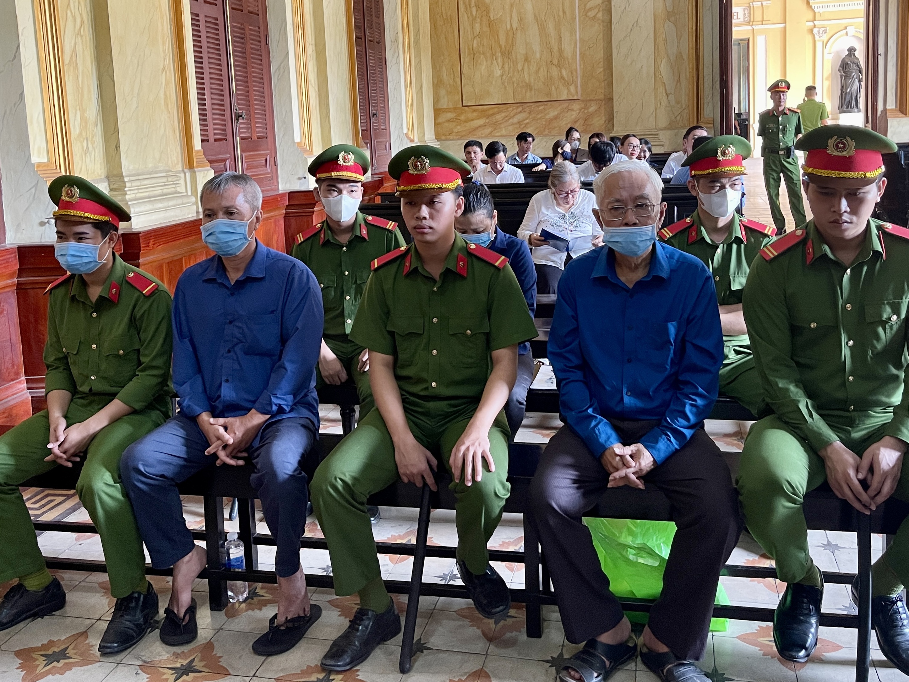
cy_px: 341
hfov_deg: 69.4
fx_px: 656
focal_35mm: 25
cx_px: 454
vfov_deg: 54.9
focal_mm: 5.1
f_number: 1.6
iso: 320
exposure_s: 1/60
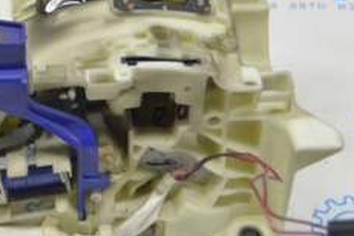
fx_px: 1141
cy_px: -7
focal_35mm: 116
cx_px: 52
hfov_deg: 17.4
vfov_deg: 11.7
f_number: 5.6
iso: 400
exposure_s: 1/20
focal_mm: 28
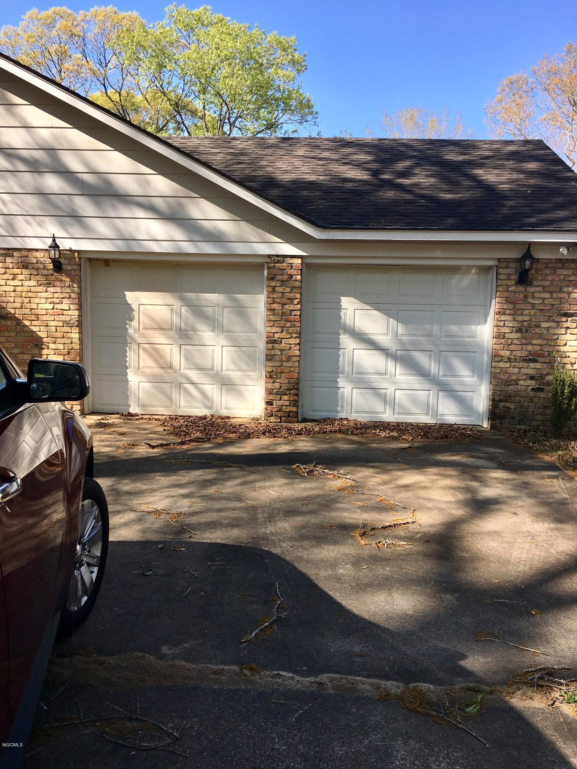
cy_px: 384
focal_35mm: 29
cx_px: 288
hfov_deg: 48.2
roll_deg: -0.6
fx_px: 645
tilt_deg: -6.4
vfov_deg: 61.7
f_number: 2.2
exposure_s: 1/718
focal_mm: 4.15
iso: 25
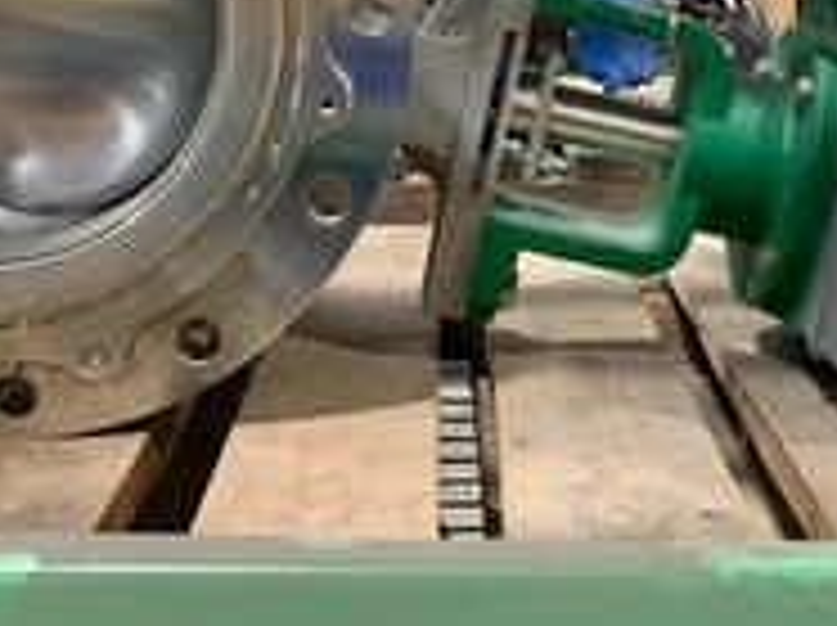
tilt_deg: -1.8
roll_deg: +0.4
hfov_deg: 34.4
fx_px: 1352
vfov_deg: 24.8
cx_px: 459
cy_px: -9
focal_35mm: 56
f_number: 1.8
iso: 400
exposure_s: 1/49
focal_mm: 4.25
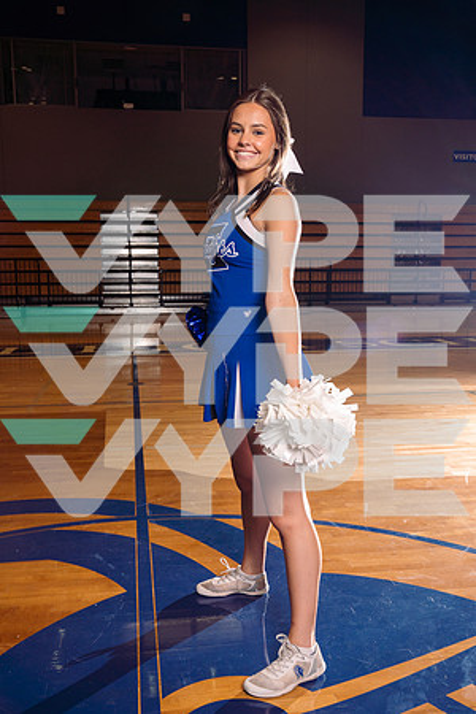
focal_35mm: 34
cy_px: 357
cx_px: 238
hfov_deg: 38.9
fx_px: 674
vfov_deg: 55.8
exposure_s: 1/250
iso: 250
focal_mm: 34
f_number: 8
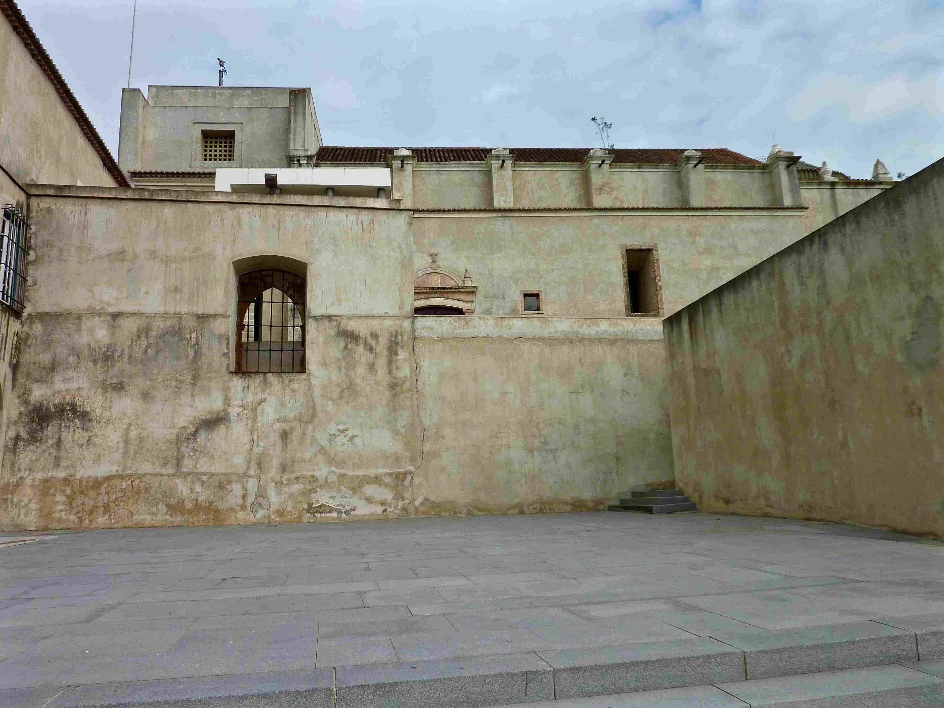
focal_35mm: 25
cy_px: 354
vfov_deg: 54.9
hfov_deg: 69.4
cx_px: 472
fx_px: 682
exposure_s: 1/400
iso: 80
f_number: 4.5
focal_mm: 4.1
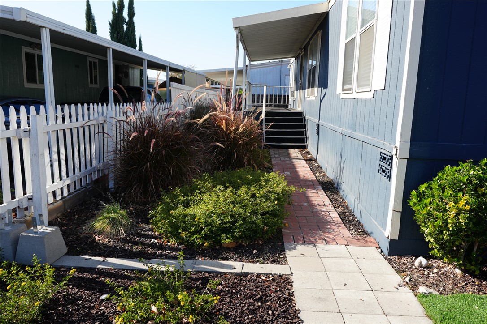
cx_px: 244
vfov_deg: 47.2
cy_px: 162
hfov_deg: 66.4
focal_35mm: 28
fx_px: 372
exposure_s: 1/125
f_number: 8
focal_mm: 27.5
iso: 100
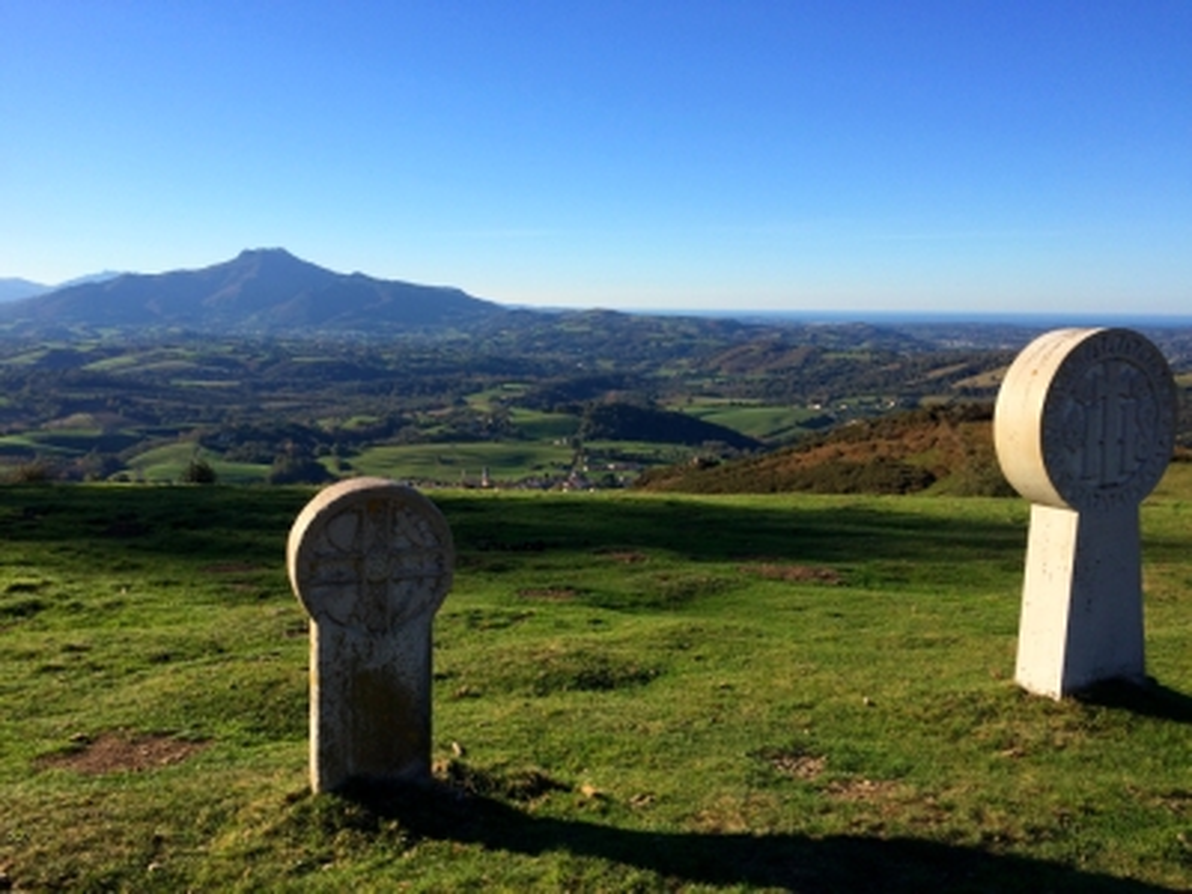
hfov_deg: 61.7
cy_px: 447
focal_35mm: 29
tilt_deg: -9.8
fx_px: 999
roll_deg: -1.0
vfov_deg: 48.2
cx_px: 596
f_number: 2.2
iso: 32
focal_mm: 4.15
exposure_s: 1/1953
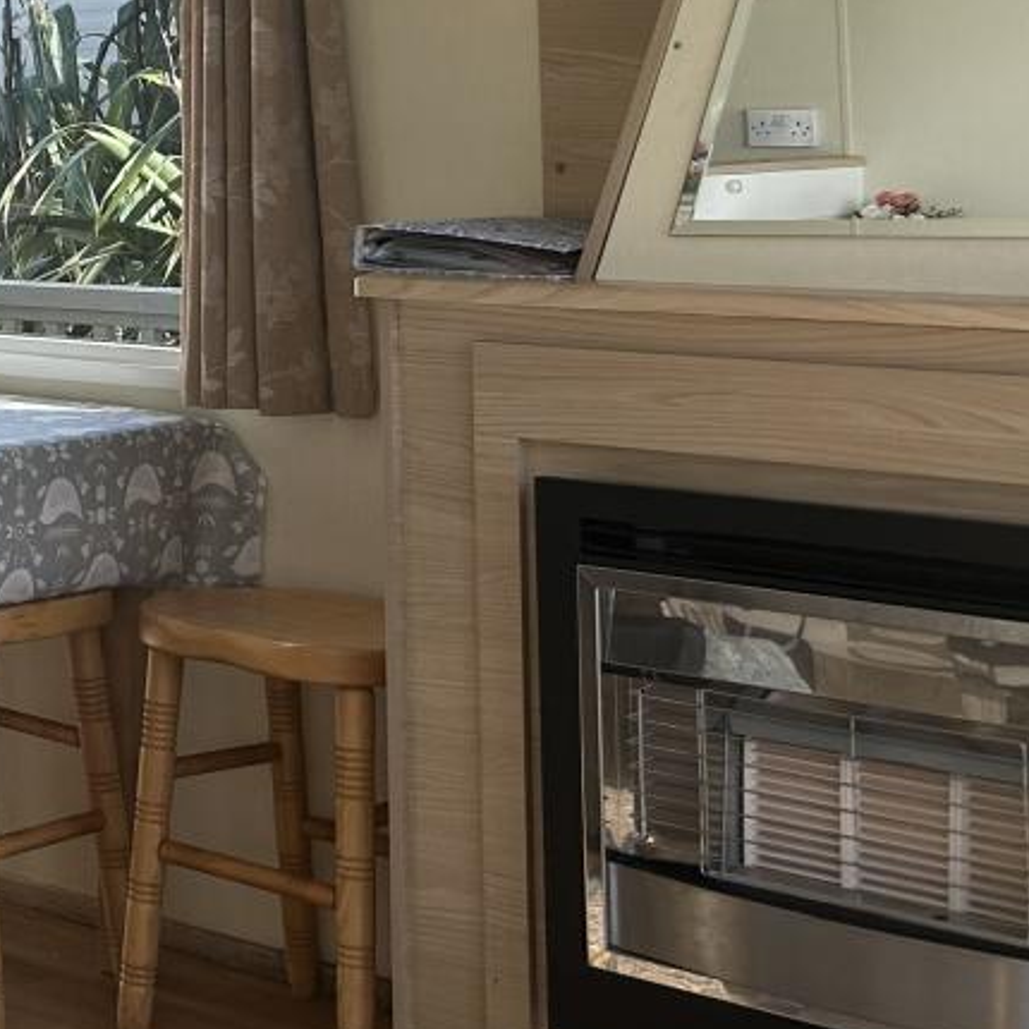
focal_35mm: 77
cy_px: 55
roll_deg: +1.4
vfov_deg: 21.8
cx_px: -455
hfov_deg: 19.9
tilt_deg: +1.1
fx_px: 2590
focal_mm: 5.7
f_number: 1.5
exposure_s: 1/1135
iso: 50
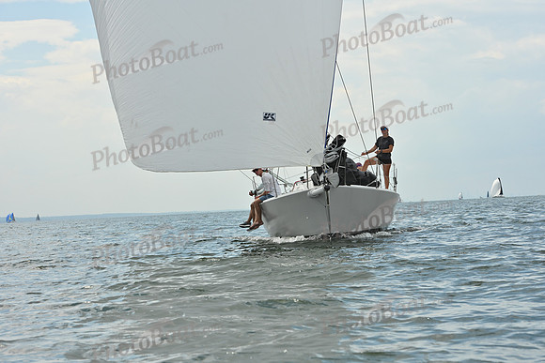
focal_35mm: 92
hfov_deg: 22.1
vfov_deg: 14.9
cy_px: 182
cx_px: 272
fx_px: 1393
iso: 320
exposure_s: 1/1250
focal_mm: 92
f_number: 9
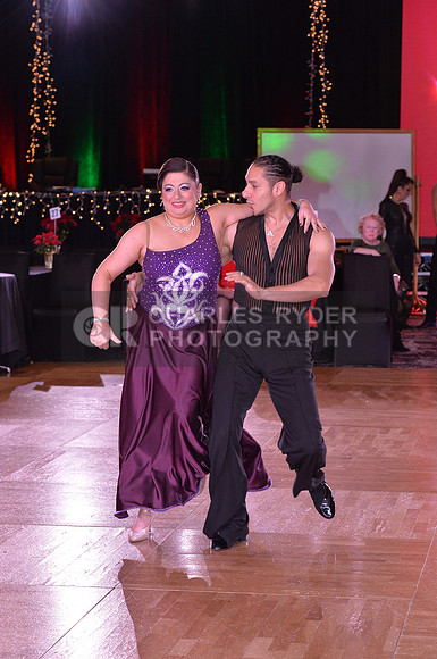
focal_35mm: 105
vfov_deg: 19.5
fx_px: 1917
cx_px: 218
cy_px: 330
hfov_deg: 13.0
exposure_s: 1/250
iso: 2000
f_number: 6.3
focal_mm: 105
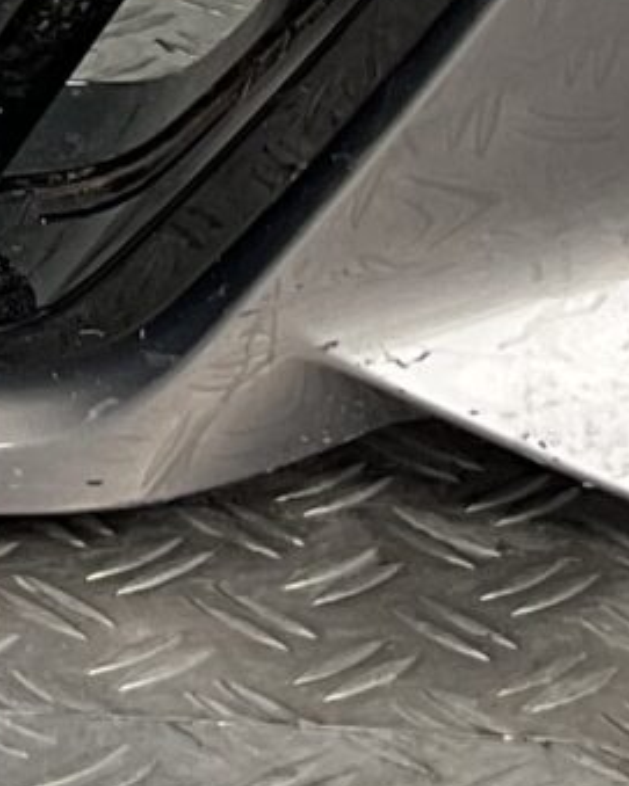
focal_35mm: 214
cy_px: -1148
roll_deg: -2.6
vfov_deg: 8.2
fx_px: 4982
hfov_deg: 7.1
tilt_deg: -8.1
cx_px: -327
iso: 16
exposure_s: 1/180
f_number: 1.8
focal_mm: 3
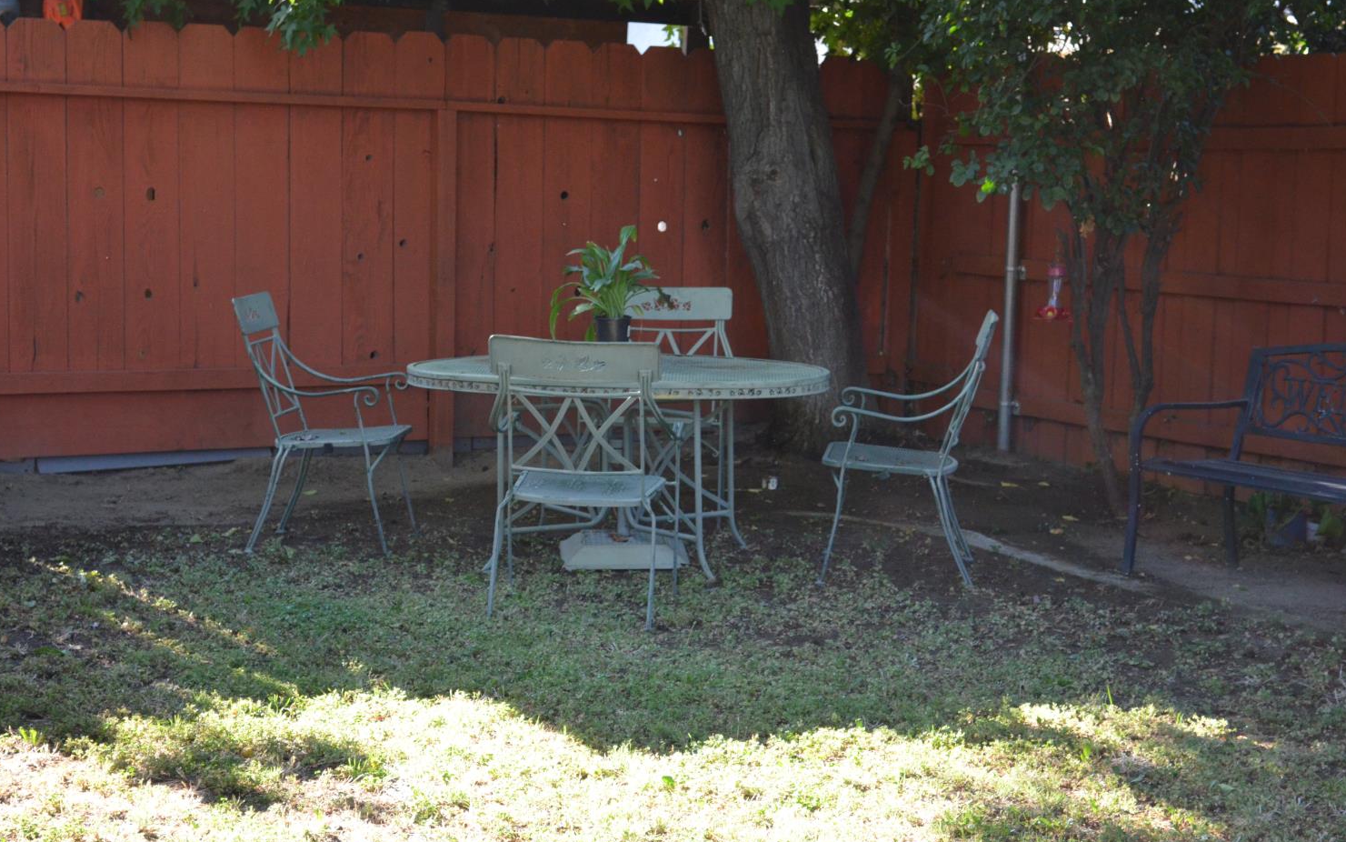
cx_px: 672
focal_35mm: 70
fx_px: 2550
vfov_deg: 18.7
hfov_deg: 29.6
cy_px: 418
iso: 1600
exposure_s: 1/400
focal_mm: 45
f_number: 5.3
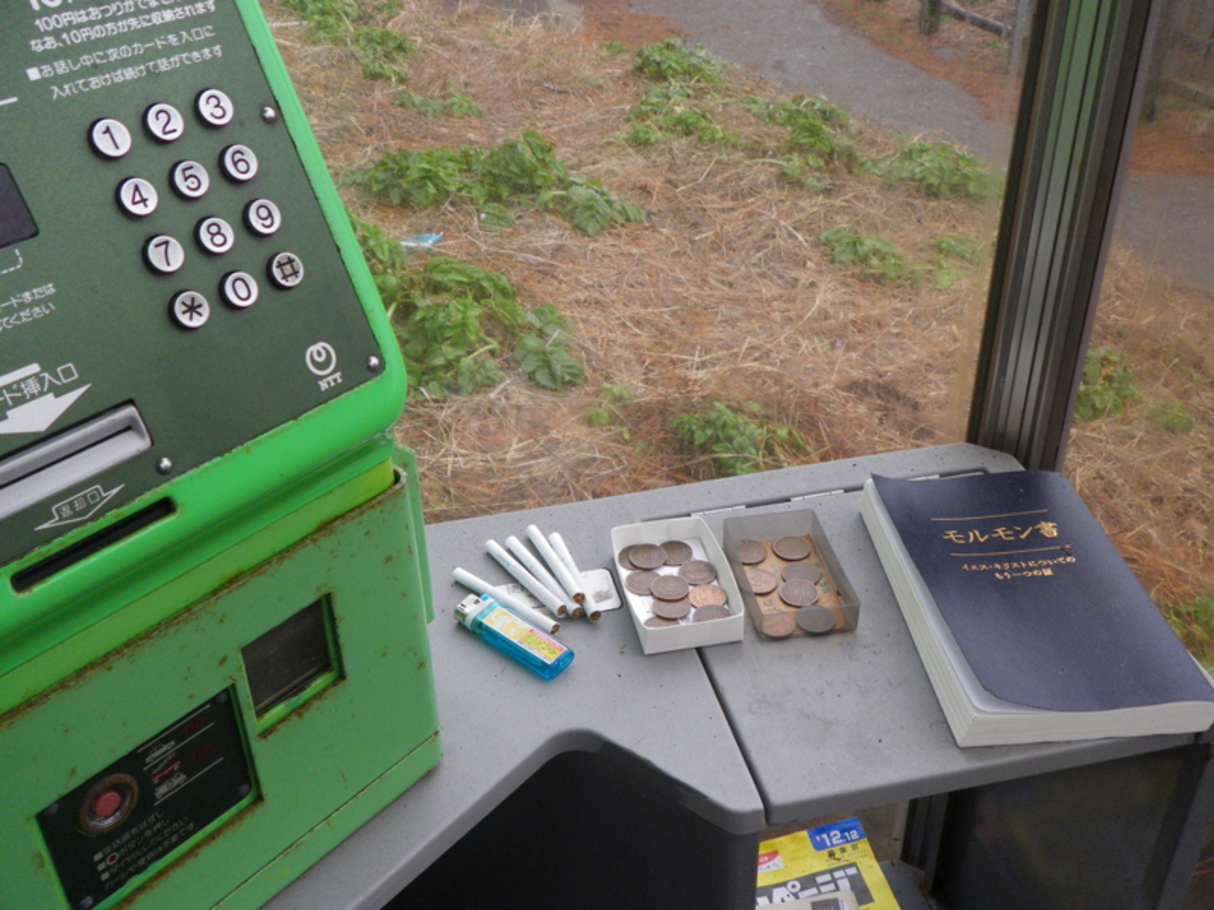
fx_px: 1227
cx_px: 607
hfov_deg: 52.6
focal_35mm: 35
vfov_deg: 40.7
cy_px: 455
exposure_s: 1/60
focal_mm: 6.2
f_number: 3.8
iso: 160
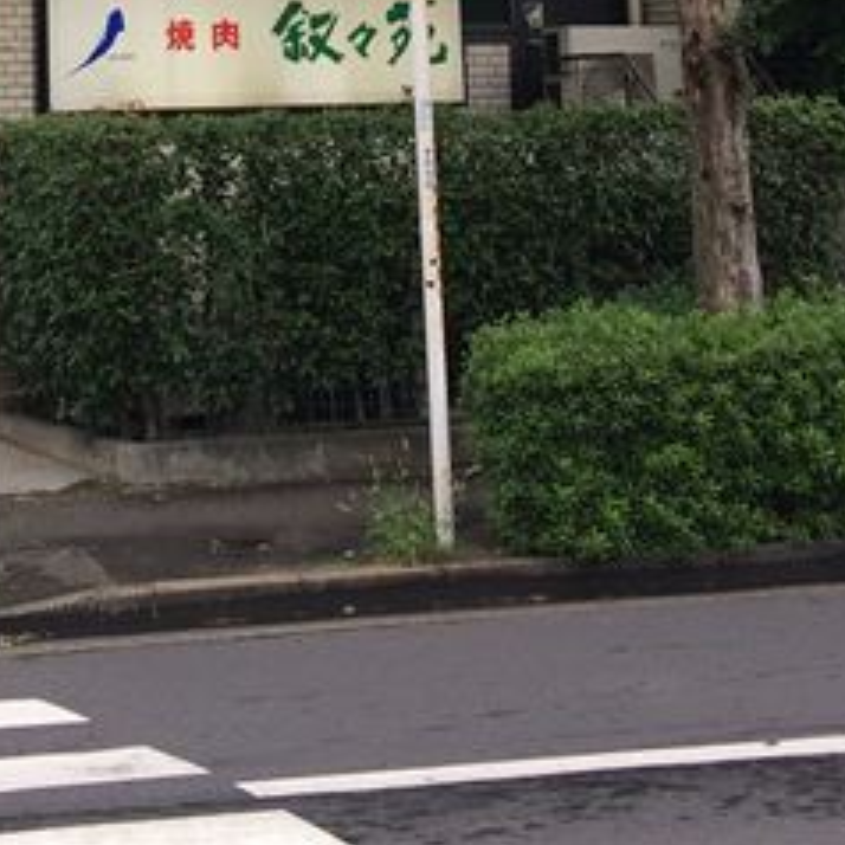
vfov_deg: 18.9
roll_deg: +2.2
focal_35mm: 86
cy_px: -213
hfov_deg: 20.0
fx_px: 2375
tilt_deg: +6.9
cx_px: 188
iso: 40
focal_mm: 4.15
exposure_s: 1/120
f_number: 2.2
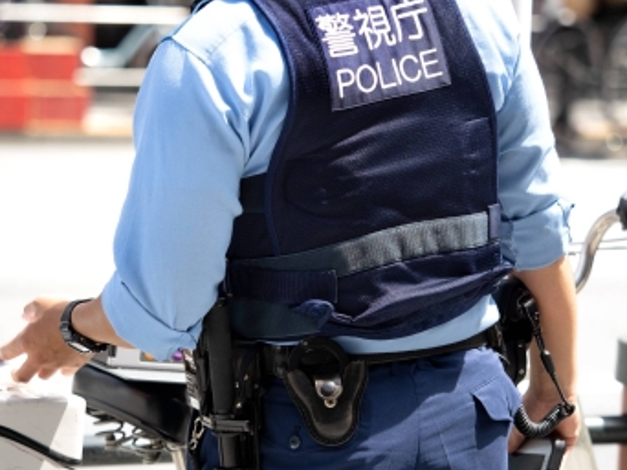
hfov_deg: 10.3
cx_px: 321
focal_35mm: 192
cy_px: 209
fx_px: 3475
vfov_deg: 7.7
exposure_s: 1/1600
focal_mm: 82
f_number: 2.8
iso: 200
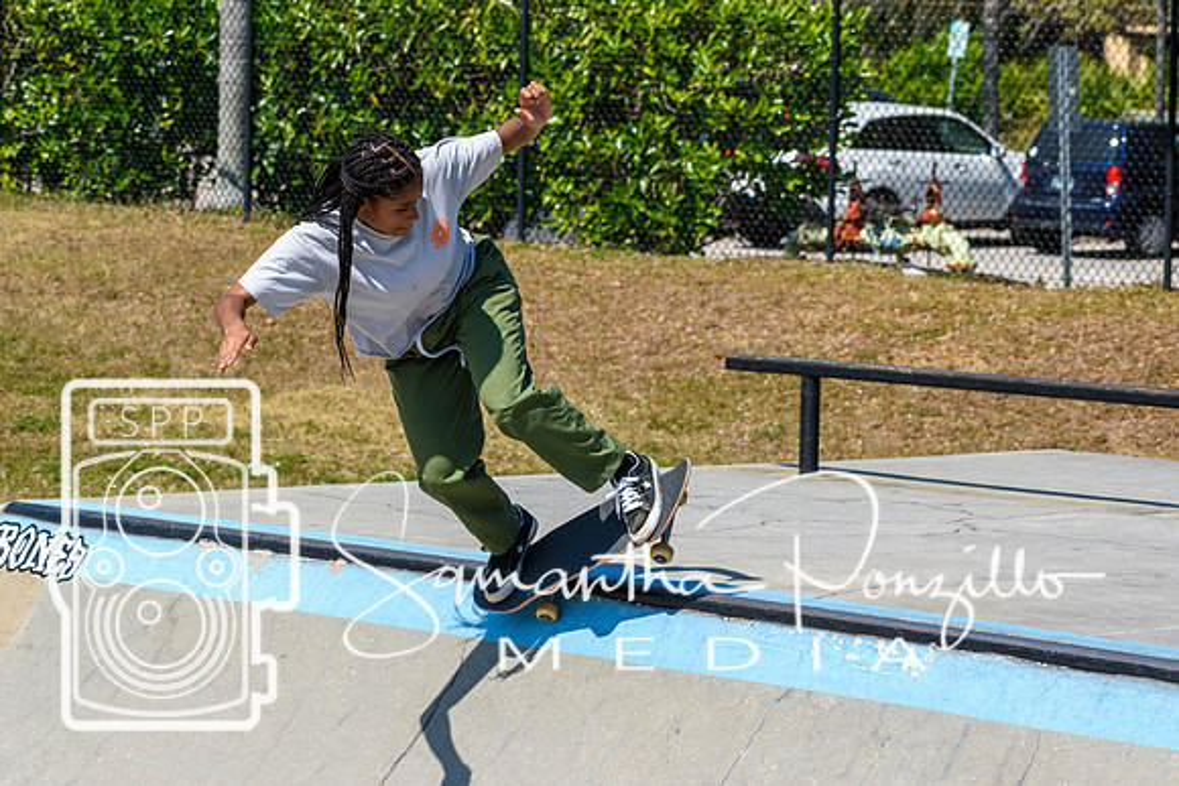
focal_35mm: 153
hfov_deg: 13.4
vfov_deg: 9.0
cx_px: 590
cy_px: 393
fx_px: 5012
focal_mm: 102
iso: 200
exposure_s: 1/1000
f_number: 8
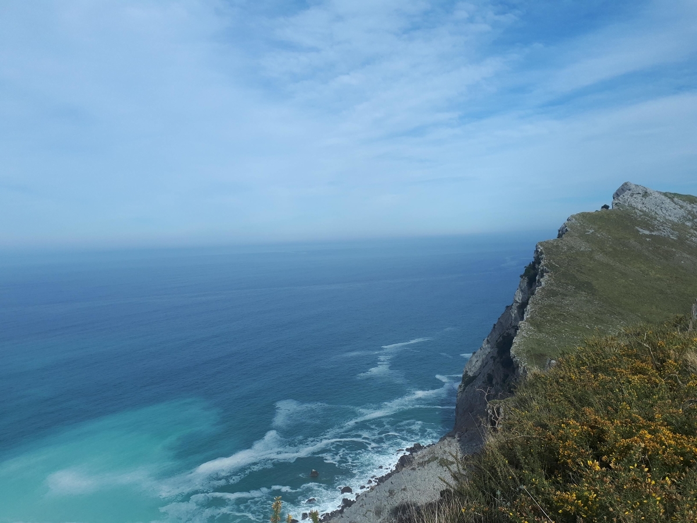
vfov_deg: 51.4
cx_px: 348
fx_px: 544
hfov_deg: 65.3
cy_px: 262
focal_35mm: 27
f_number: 1.9
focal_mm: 3.6
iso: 40
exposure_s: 1/1976
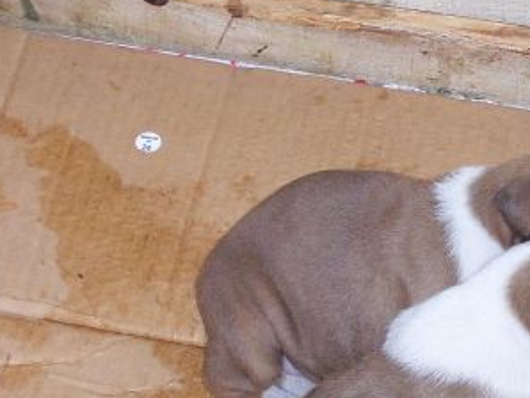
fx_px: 2712
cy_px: 260
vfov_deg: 8.4
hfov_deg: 11.1
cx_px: 503
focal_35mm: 177
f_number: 4.1
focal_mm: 13.5
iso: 125
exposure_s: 1/90
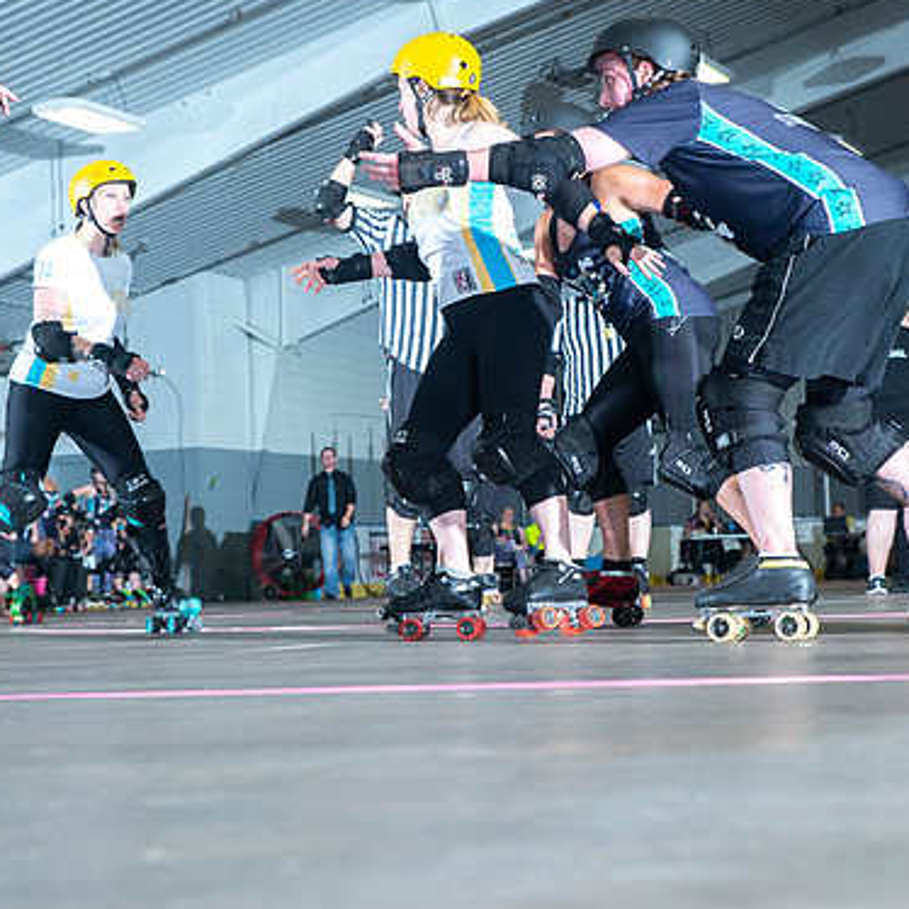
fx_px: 2347
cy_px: 456
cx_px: 423
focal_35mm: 79
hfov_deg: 21.9
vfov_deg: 21.9
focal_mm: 60
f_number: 7.1
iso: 800
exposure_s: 1/160
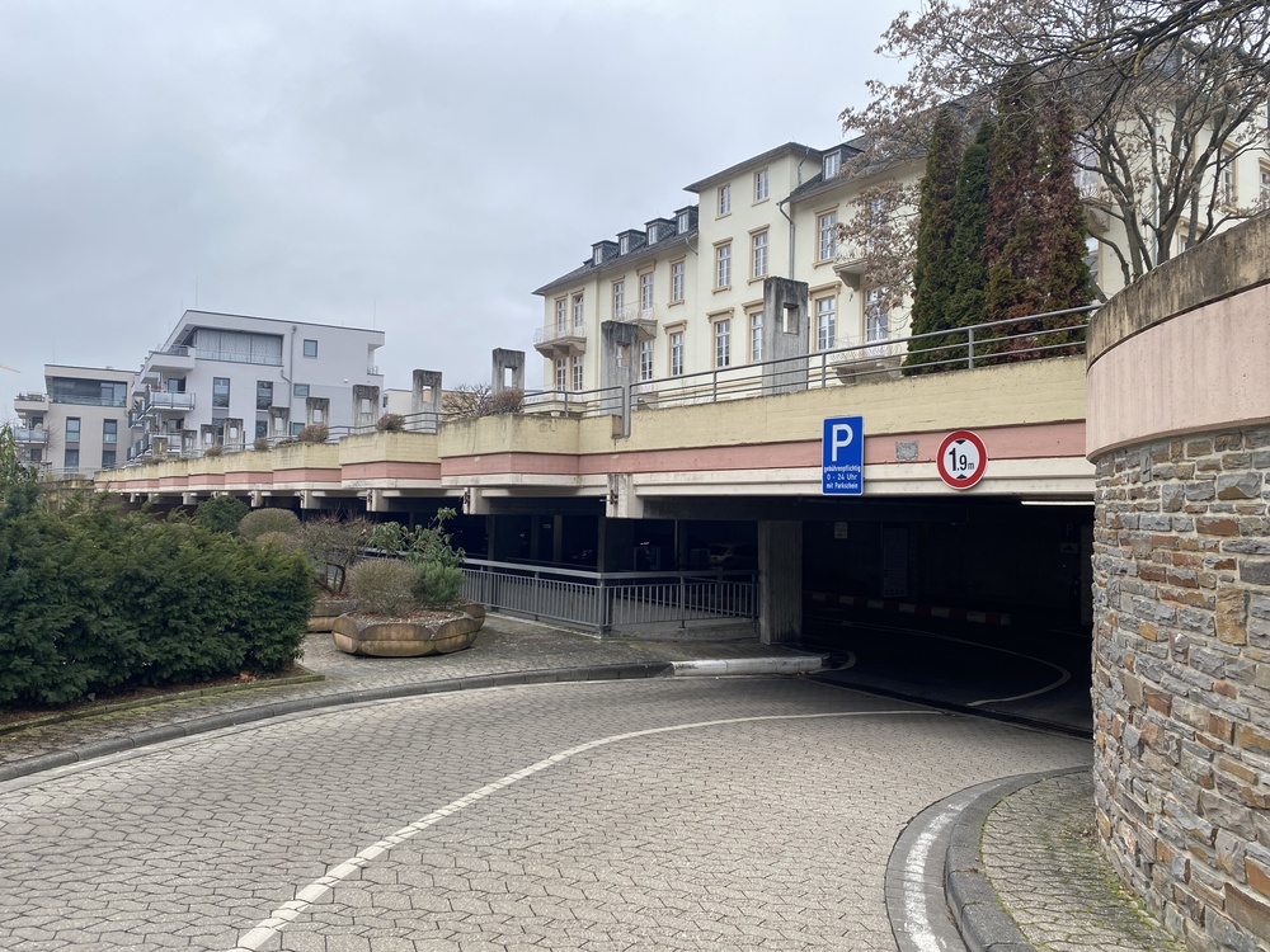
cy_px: 476
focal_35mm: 26
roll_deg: -1.0
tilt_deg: +3.6
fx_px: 954
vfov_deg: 53.1
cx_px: 635
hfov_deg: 67.3
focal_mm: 4.25
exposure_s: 1/238
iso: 32
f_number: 1.8
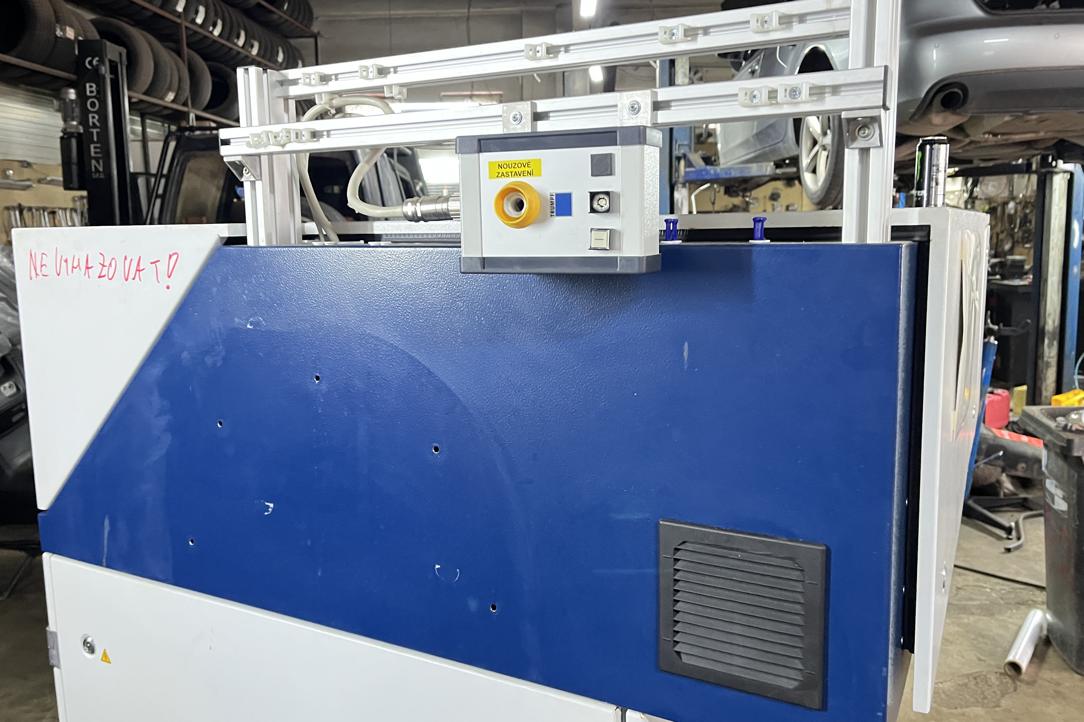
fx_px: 843
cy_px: 348
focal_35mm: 28
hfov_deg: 65.5
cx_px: 539
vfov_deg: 46.4
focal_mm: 5.1
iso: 400
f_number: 1.6
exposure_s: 1/33
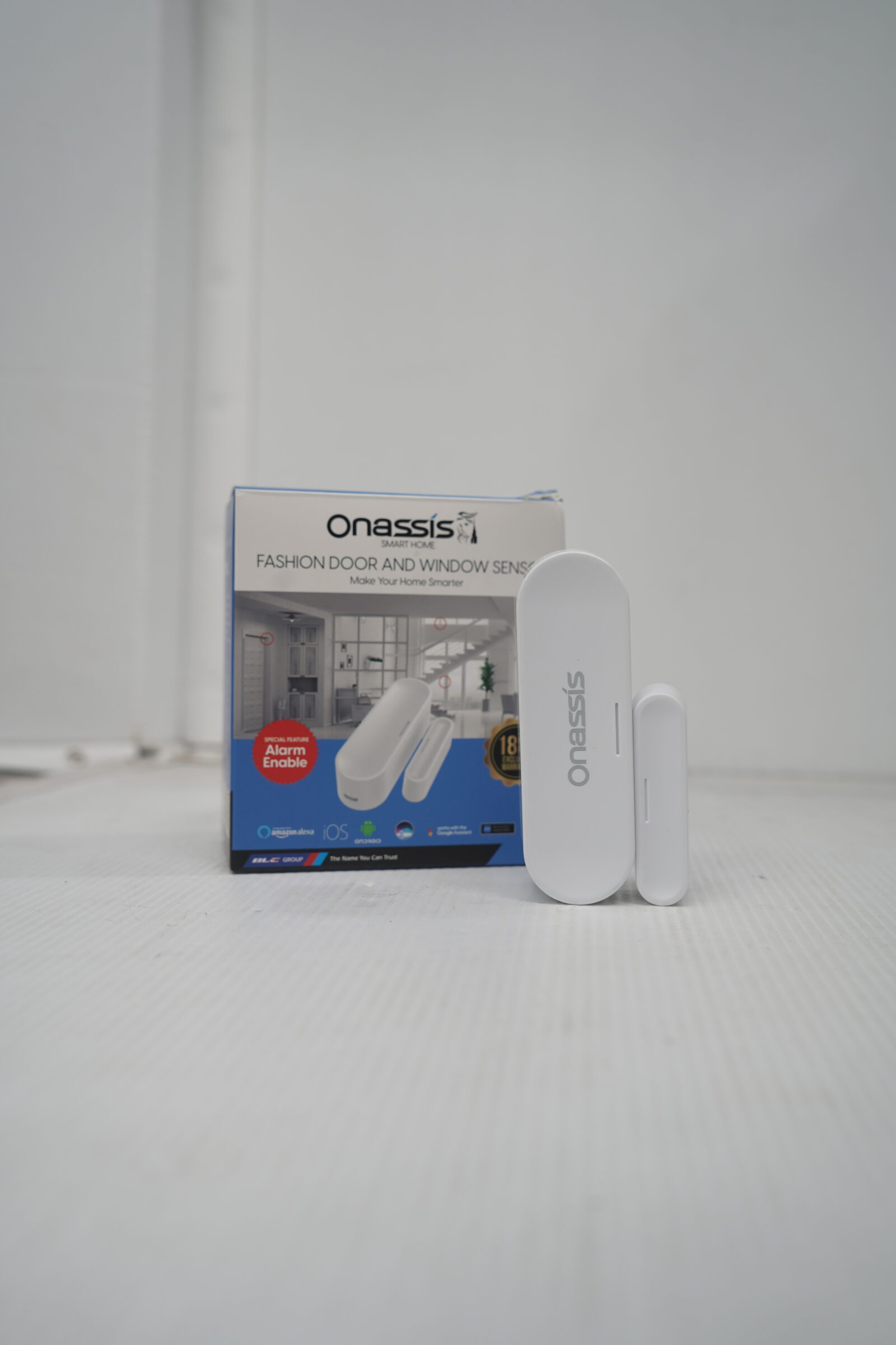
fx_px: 1157
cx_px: 448
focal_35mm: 31
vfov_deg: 60.3
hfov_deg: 42.3
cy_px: 672
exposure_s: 1/160
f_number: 5.6
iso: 200
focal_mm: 31
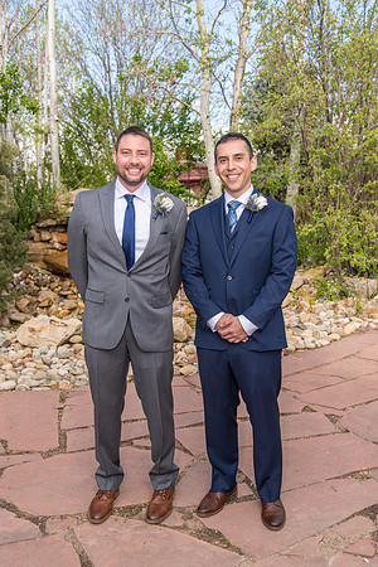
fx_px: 598
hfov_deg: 35.1
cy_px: 284
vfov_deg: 50.7
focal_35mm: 38
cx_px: 189
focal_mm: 38
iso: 100
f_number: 5
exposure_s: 1/250
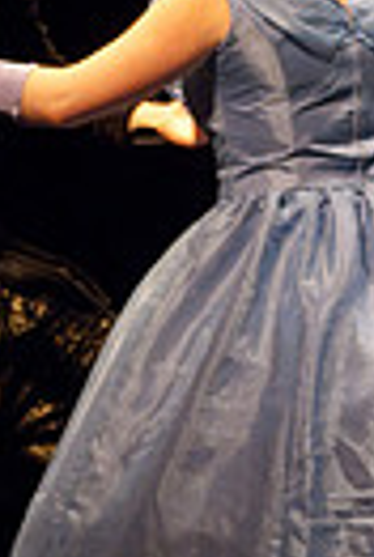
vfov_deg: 3.6
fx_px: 8773
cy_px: 85
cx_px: 151
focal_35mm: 566
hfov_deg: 2.4
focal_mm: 110
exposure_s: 1/160
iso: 1250
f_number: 2.8
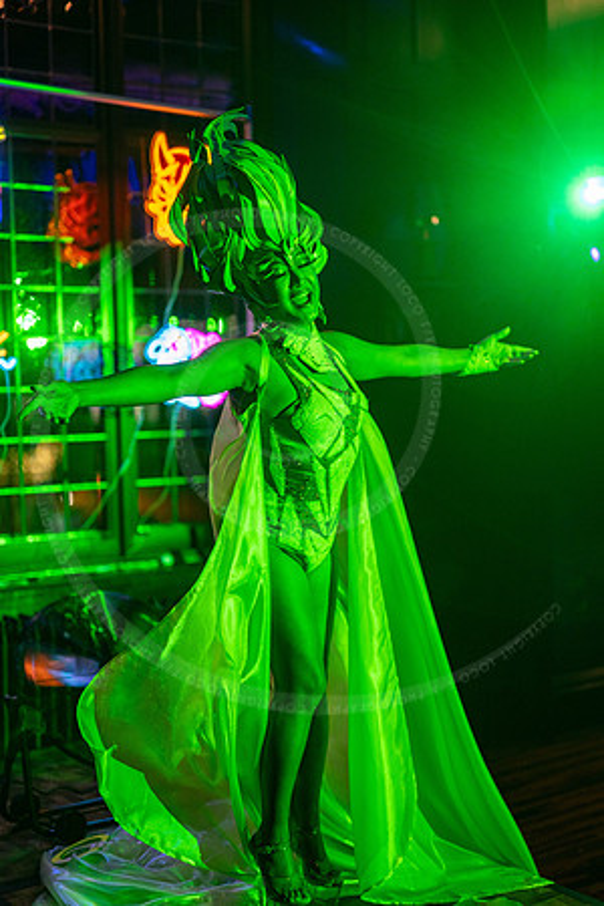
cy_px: 453
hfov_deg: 27.0
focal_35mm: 50
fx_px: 1258
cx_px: 302
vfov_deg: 39.6
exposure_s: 1/400
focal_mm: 50
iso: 800
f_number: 1.3
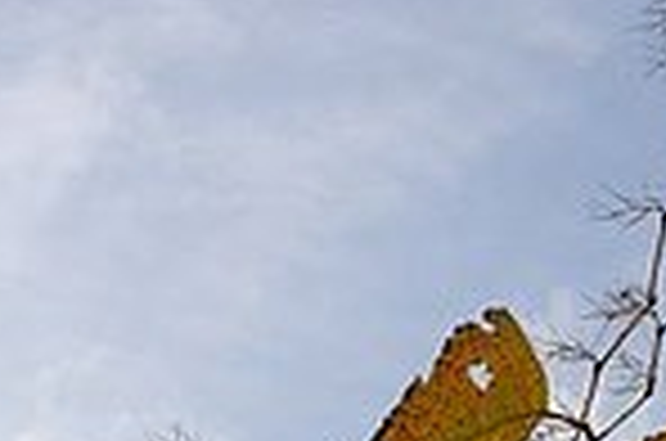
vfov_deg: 9.2
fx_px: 2677
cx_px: 648
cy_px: 585
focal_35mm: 145
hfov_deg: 14.0
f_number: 8
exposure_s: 1/500
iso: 200
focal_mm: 28
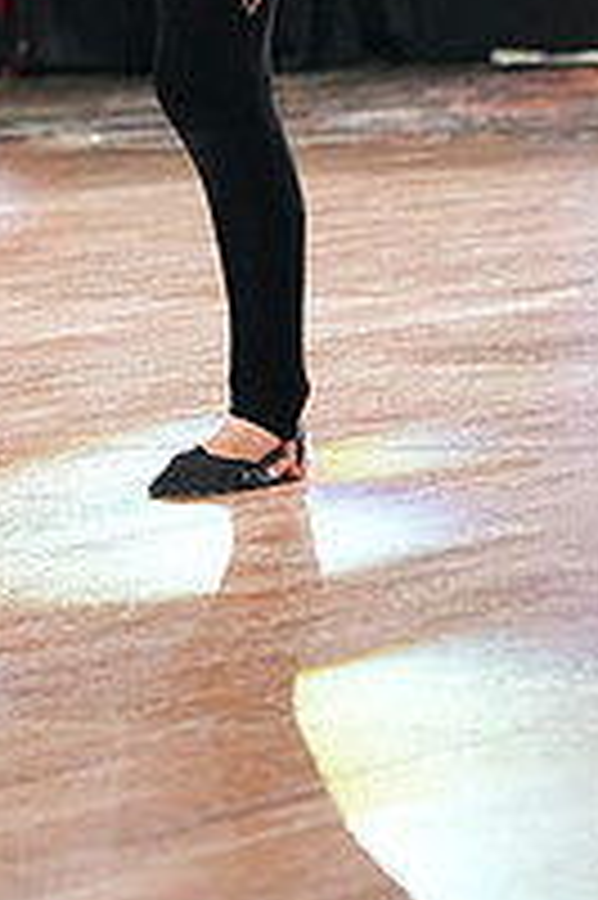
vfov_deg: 7.1
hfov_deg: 4.8
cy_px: -387
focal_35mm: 287
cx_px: -232
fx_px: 7163
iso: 8000
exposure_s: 1/400
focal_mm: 99
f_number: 4
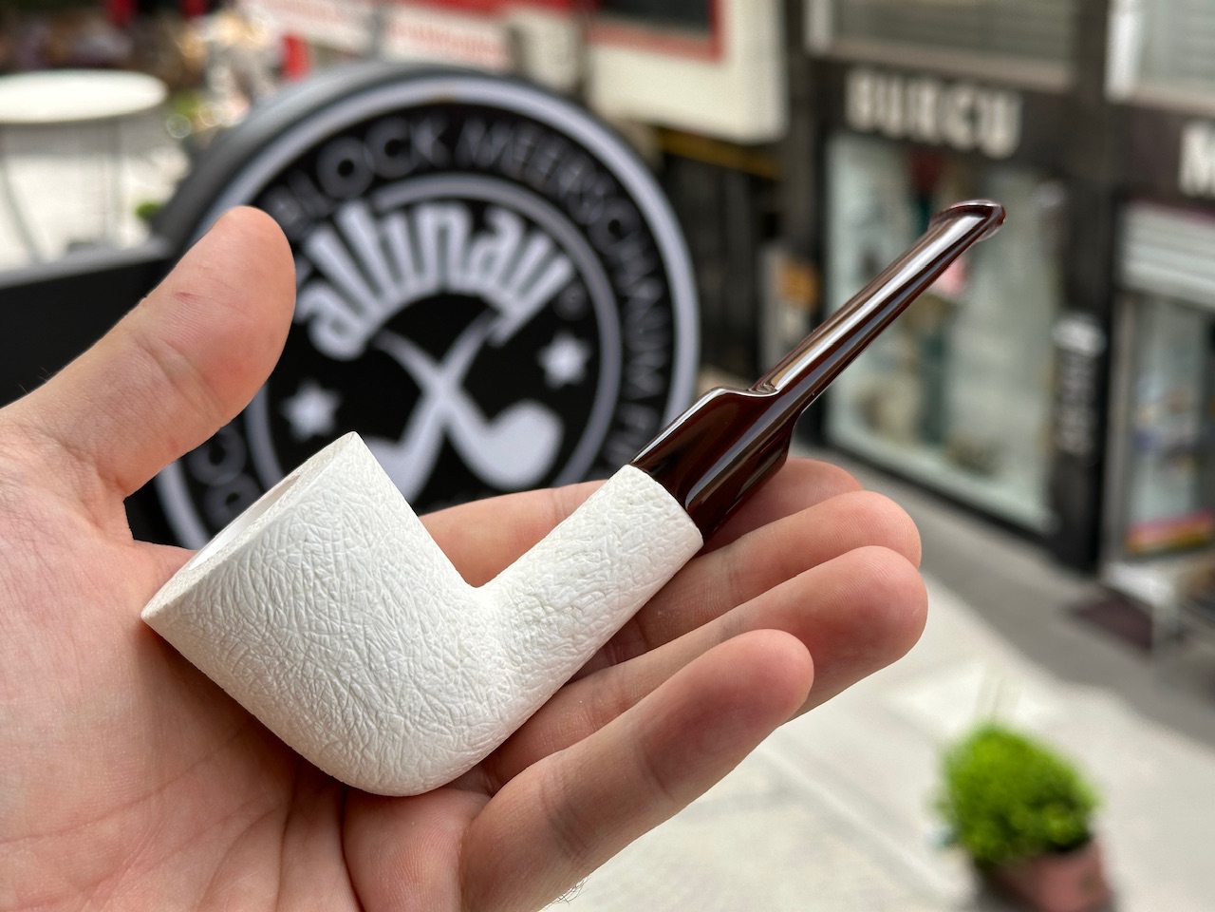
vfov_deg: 30.3
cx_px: 608
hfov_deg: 39.7
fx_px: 1685
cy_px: 456
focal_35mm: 48
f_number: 1.78
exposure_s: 1/1120
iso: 64
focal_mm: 6.86
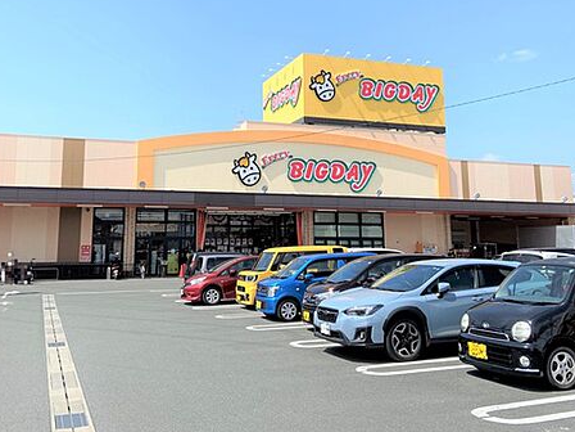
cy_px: 156
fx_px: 598
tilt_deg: +8.9
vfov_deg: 39.3
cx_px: 261
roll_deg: +0.1
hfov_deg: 51.3
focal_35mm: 36
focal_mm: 4.25
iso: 32
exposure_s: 1/3125
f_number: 1.8
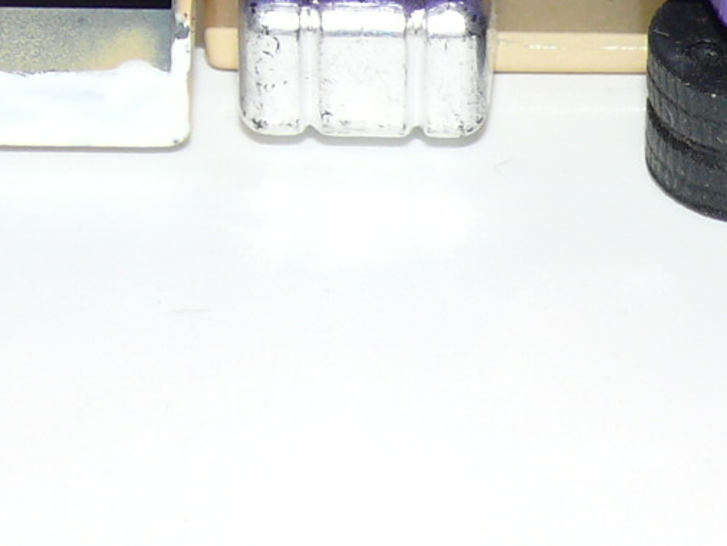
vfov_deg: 5.4
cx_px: 417
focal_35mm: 275
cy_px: -306
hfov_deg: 7.2
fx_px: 5778
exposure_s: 1/30
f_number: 4
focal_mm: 12.3
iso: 100
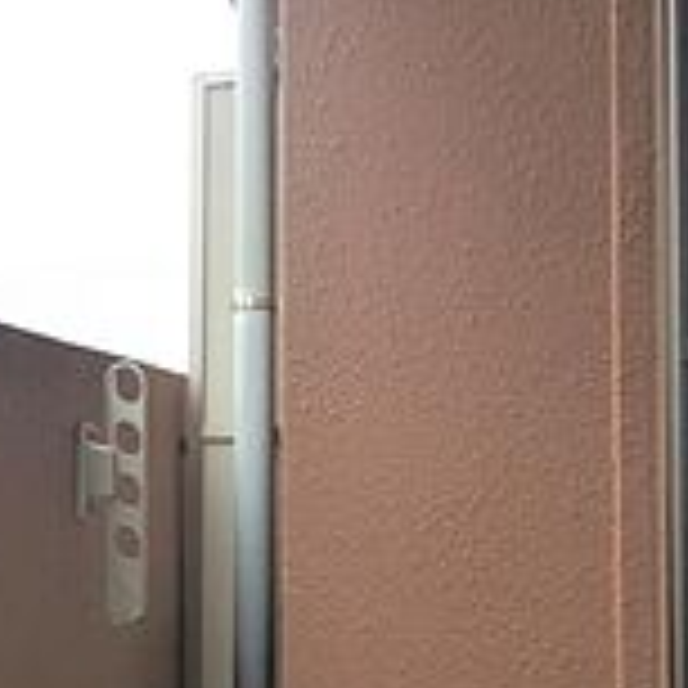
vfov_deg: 41.8
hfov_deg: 39.0
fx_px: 899
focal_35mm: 40
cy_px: 387
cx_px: 74
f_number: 5.6
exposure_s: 1/80
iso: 100
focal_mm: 10
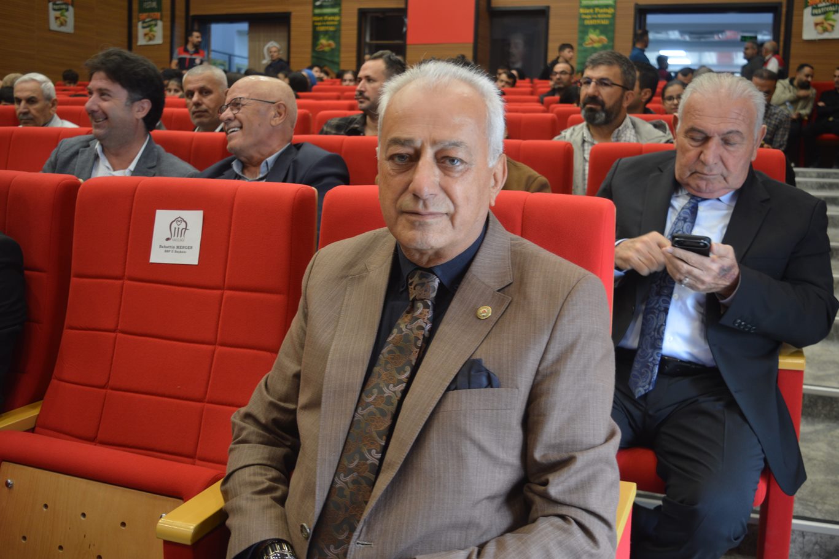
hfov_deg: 53.1
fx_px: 839
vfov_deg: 36.9
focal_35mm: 36
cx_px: 420
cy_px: 280
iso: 400
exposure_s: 1/15
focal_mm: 24
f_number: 4
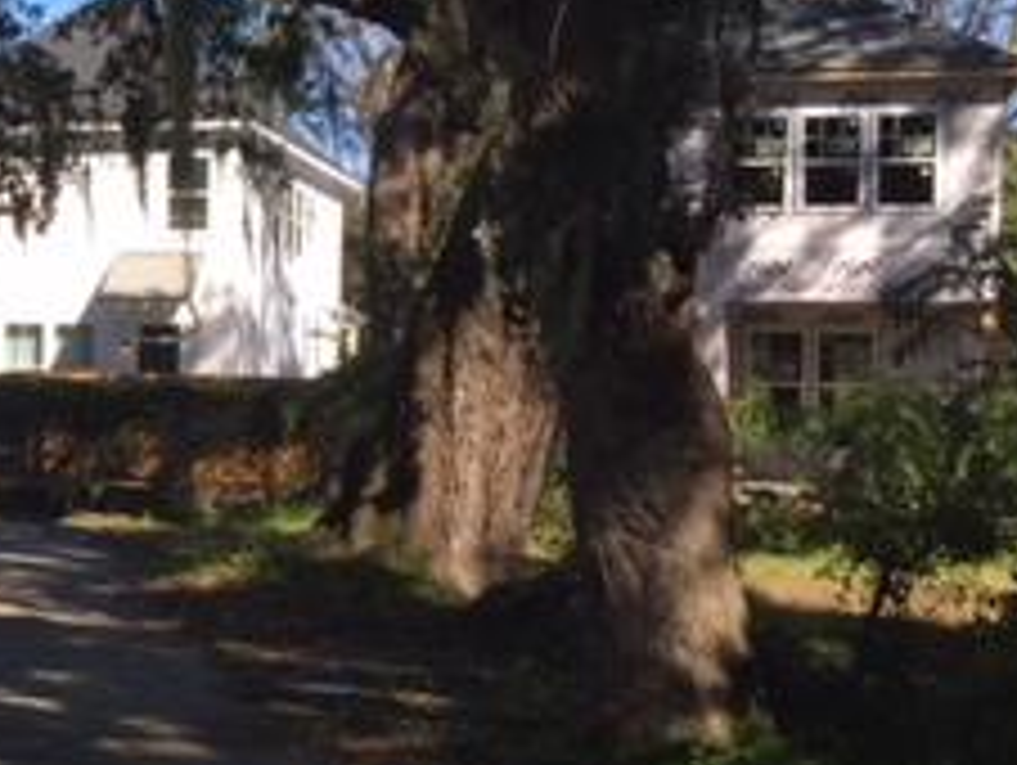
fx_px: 2412
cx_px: -360
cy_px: 400
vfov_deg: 18.0
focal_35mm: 82
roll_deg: -2.0
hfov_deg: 21.2
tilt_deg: -0.2
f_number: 2.2
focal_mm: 4.15
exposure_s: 1/860
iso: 32
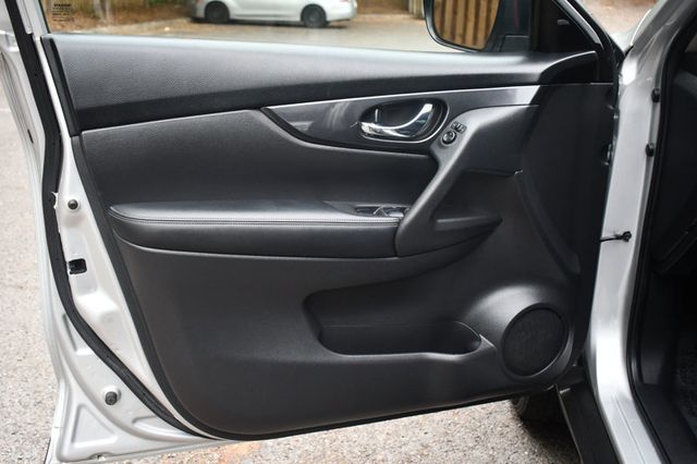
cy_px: 232
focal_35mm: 36
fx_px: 697
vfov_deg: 36.8
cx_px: 348
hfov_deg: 53.2
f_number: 4
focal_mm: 24
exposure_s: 1/125
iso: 800
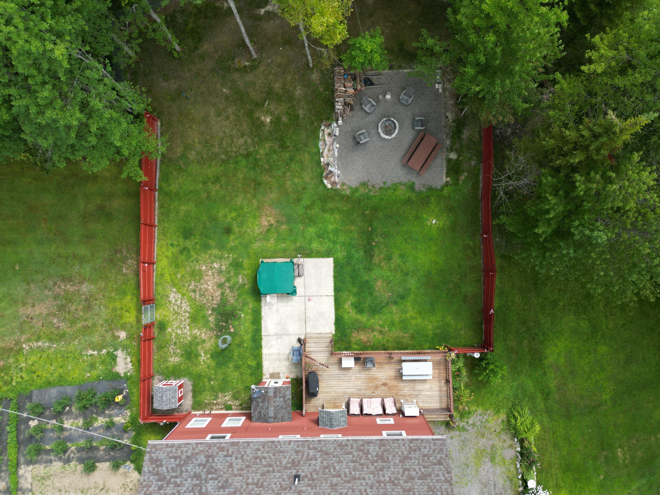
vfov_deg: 56.8
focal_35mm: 24
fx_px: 458
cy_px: 248
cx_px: 330
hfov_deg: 71.6
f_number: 1.7
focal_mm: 6.72
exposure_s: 1/50
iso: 100
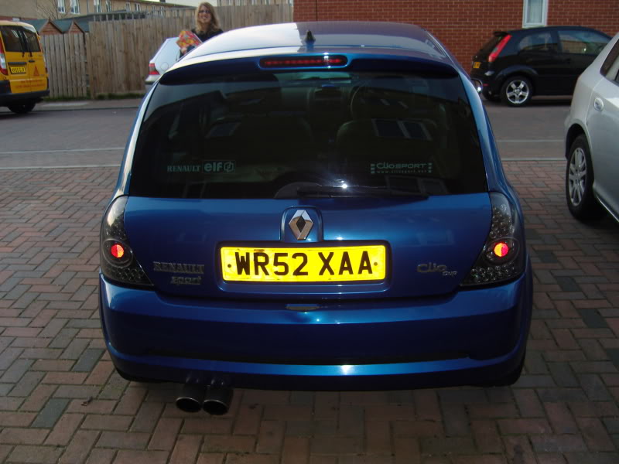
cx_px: 310
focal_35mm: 34
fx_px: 608
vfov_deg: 41.8
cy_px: 232
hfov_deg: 54.0
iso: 100
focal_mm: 7.3
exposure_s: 1/40
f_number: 2.8
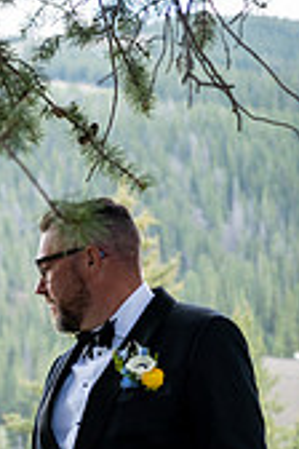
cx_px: -8
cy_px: 532
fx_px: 1906
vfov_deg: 13.1
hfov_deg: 8.9
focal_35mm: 153
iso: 400
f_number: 4
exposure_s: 1/800
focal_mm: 57
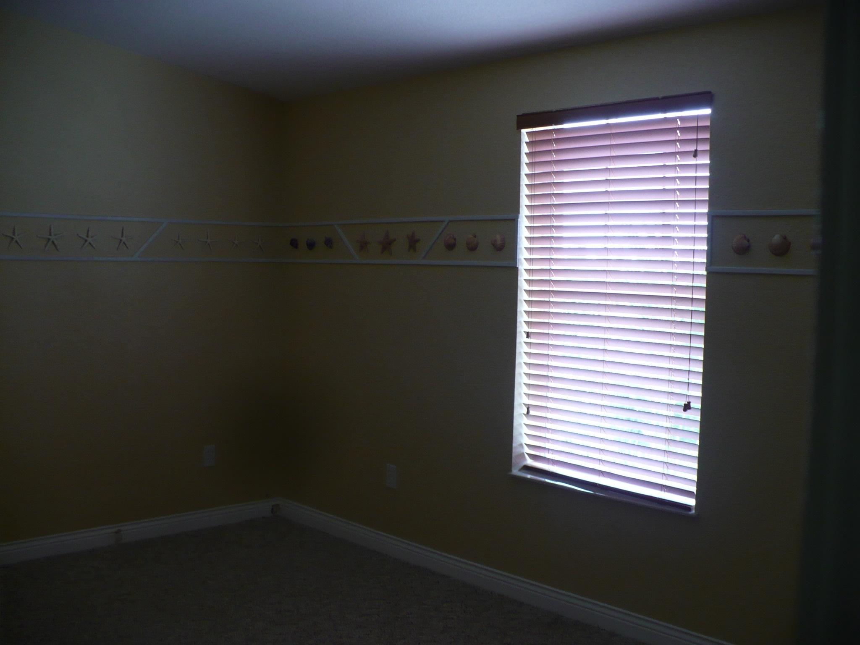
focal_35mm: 37
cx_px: 430
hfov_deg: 50.1
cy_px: 322
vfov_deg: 38.7
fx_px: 919
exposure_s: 1/30
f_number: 2.8
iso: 125
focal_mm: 6.1
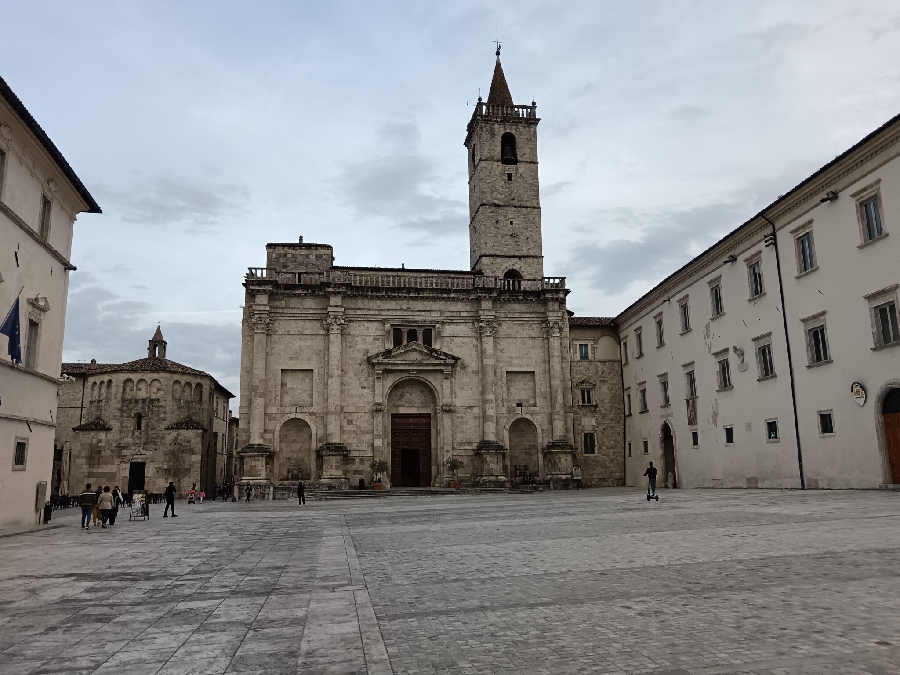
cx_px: 450
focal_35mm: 27
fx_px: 702
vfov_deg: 51.4
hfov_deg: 65.3
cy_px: 338
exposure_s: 1/900
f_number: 1.9
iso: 448
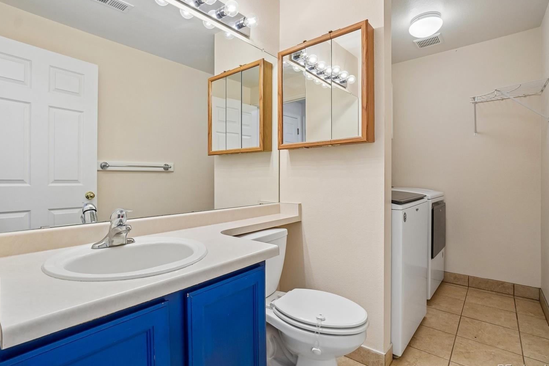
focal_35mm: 16
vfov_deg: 73.7
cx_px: 264
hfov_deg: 96.7
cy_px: 181
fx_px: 244
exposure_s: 1/30
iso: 400
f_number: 8
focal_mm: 10
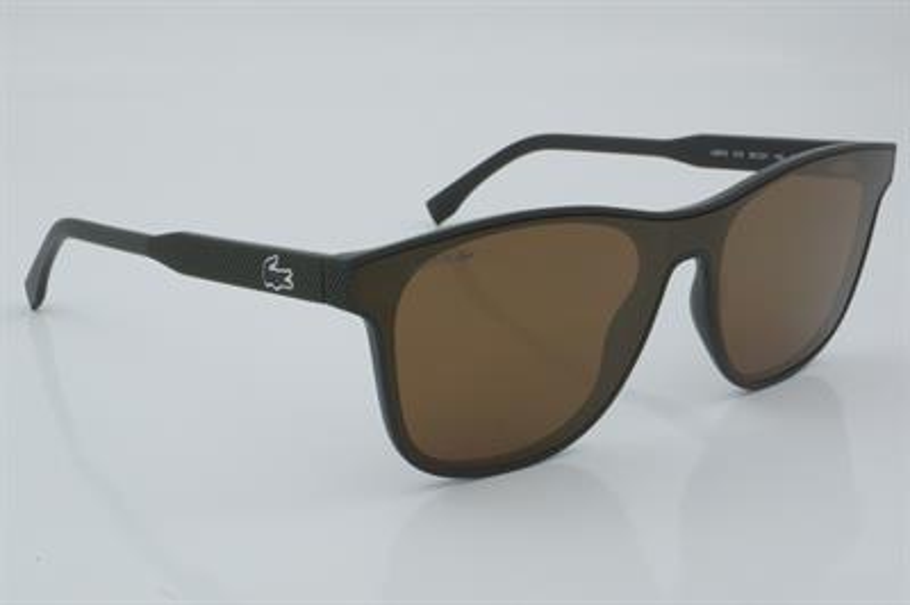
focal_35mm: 68
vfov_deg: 20.1
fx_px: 1705
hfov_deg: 29.9
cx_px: 455
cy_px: 302
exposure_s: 1/4
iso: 100
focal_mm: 45
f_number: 32
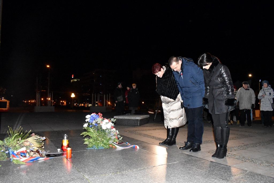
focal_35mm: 27
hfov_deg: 67.4
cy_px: 92
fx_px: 206
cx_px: 137
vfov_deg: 47.9
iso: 6400
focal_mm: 18
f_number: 8
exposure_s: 1/60
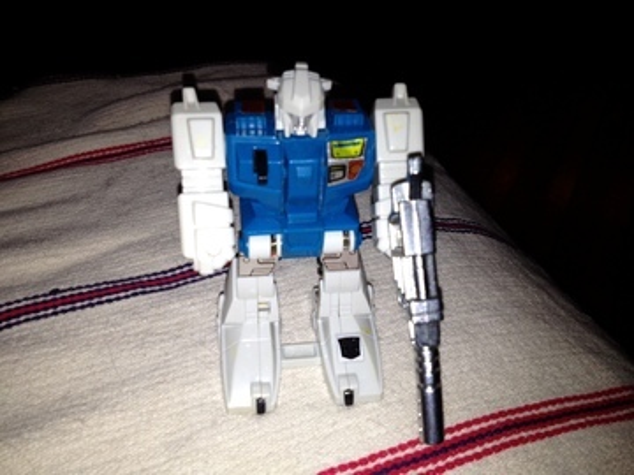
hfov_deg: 52.6
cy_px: 238
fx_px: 641
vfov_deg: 40.7
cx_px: 317
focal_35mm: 35
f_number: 2.4
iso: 64
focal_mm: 4.28
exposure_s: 1/109
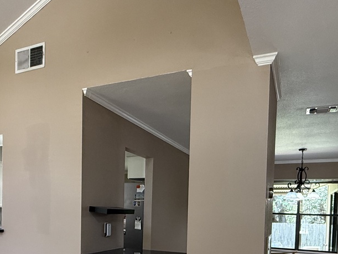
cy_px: 222
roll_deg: -0.7
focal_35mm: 33
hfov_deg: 55.1
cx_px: 140
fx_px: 322
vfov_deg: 40.2
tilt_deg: -2.0
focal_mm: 2.22
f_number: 2.2
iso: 320
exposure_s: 1/120
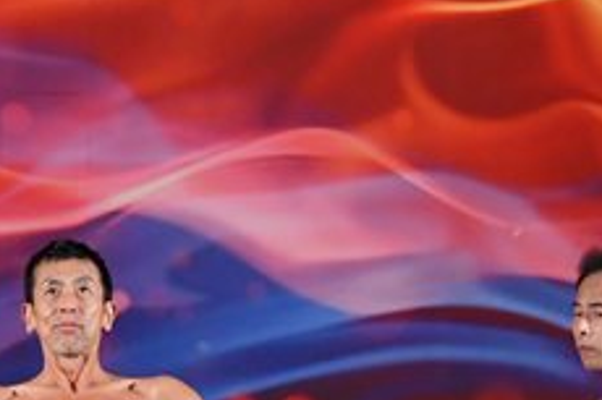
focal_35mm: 505
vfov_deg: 2.7
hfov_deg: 4.1
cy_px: 533
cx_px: 88
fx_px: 8438
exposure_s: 1/400
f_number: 5.6
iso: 3200
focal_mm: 100
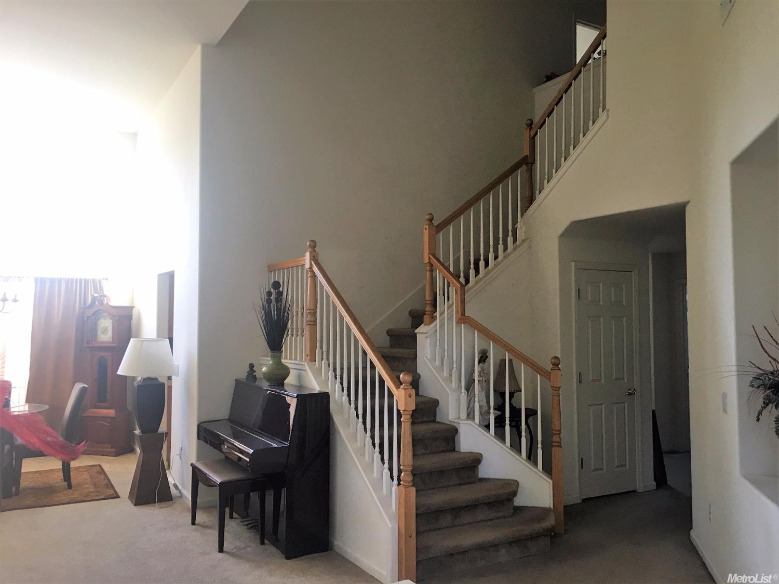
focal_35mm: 29
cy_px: 292
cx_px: 390
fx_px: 652
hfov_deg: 61.7
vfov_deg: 48.2
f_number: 2.2
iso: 25
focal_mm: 4.15
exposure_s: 1/15
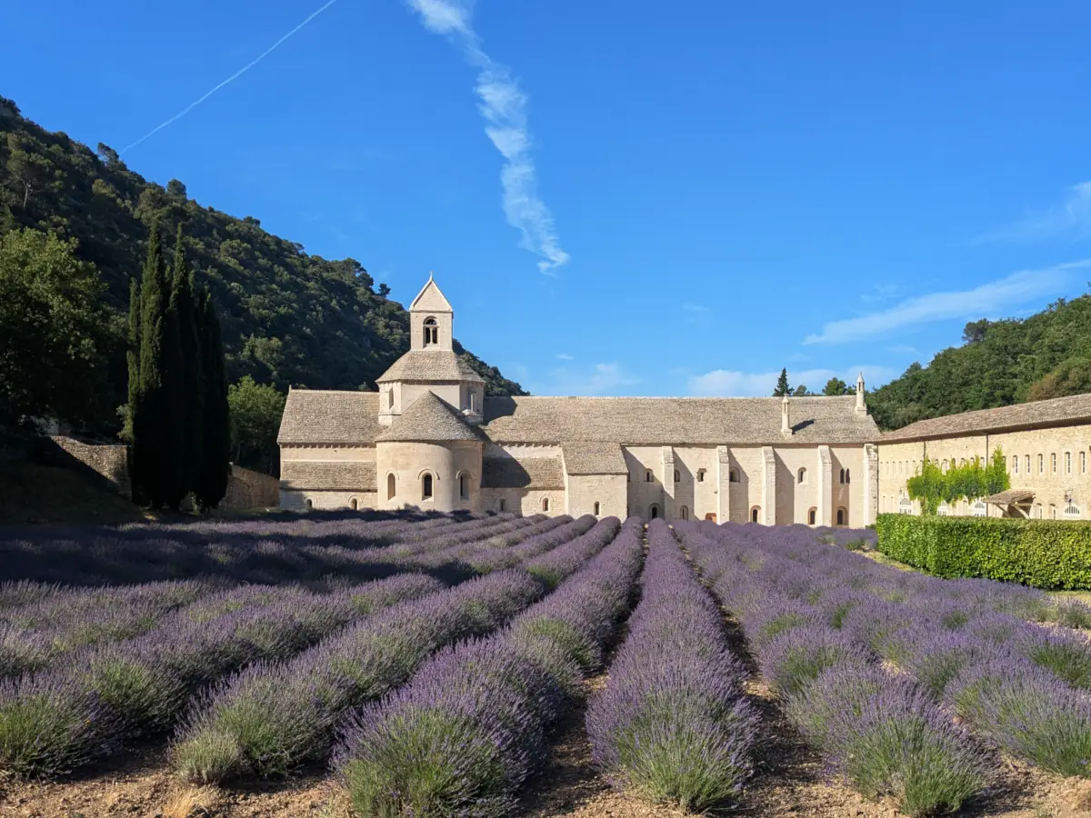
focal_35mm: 27
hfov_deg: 65.3
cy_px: 409
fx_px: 851
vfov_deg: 51.4
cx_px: 546
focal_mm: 4.38
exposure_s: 1/3891
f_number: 1.73
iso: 61
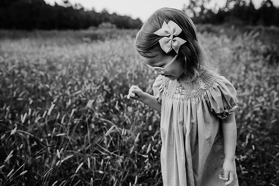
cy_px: 93
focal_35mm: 24
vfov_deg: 53.2
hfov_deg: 73.7
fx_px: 186
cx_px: 140
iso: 400
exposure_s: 1/500
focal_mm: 24
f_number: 2.8
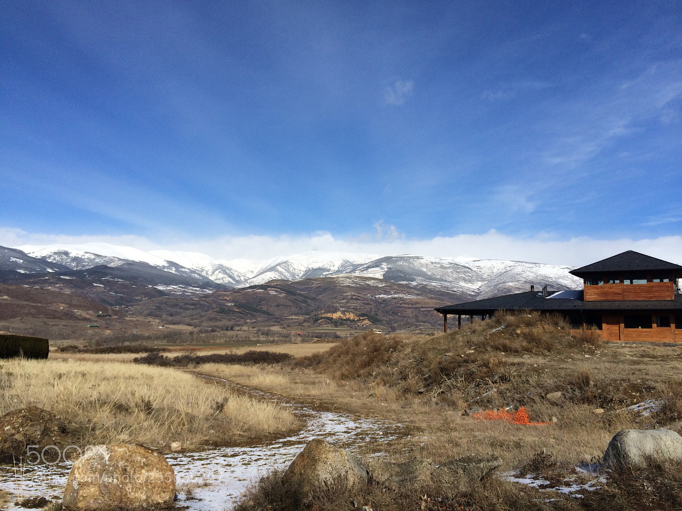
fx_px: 591
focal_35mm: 30
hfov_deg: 60.0
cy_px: 256
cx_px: 341
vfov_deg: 46.8
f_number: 2.2
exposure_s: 1/4566
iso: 40
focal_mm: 4.12
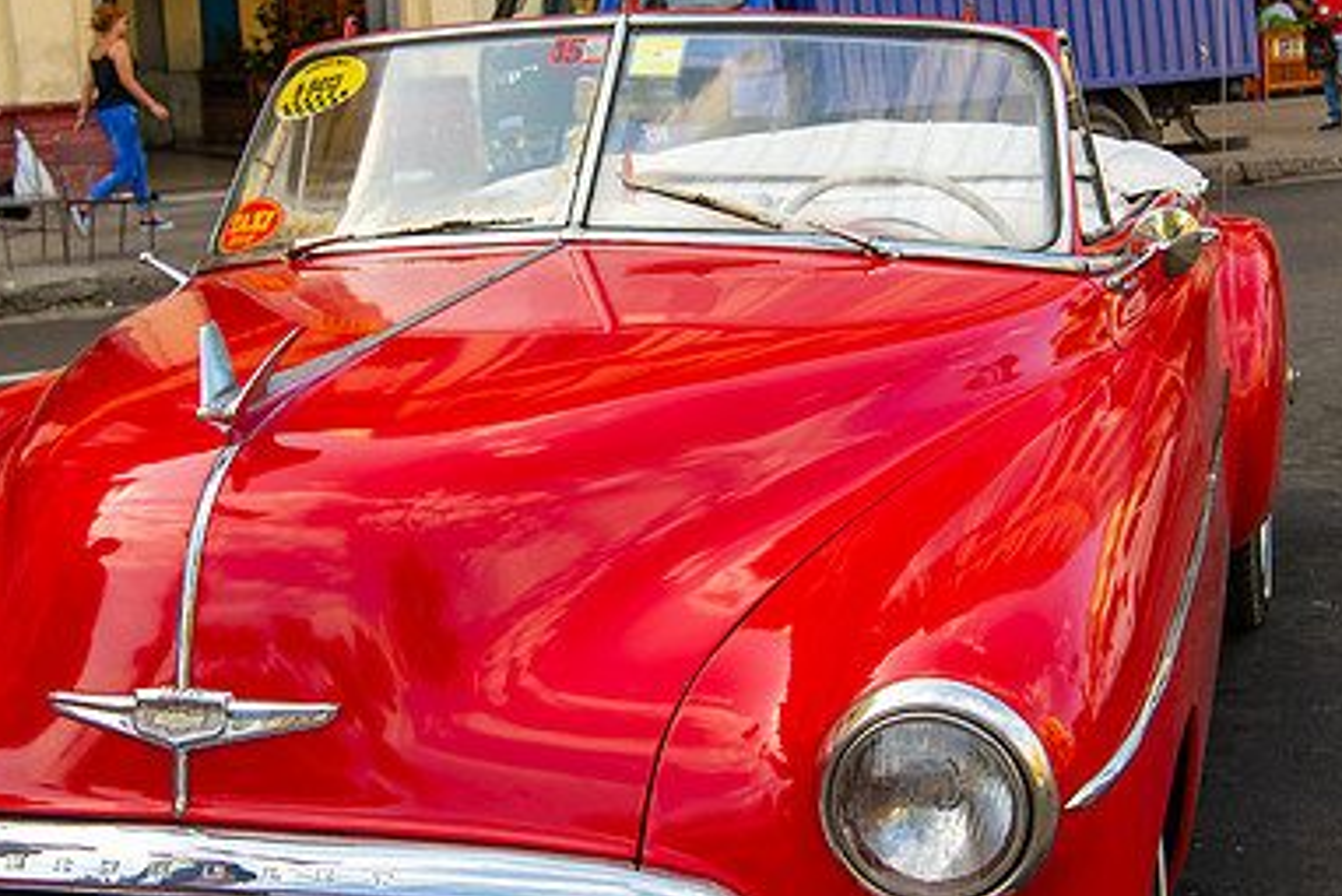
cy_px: 343
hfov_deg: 30.8
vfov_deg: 20.9
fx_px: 2424
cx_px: 842
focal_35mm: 65
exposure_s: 1/160
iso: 100
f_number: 6.3
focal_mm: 34
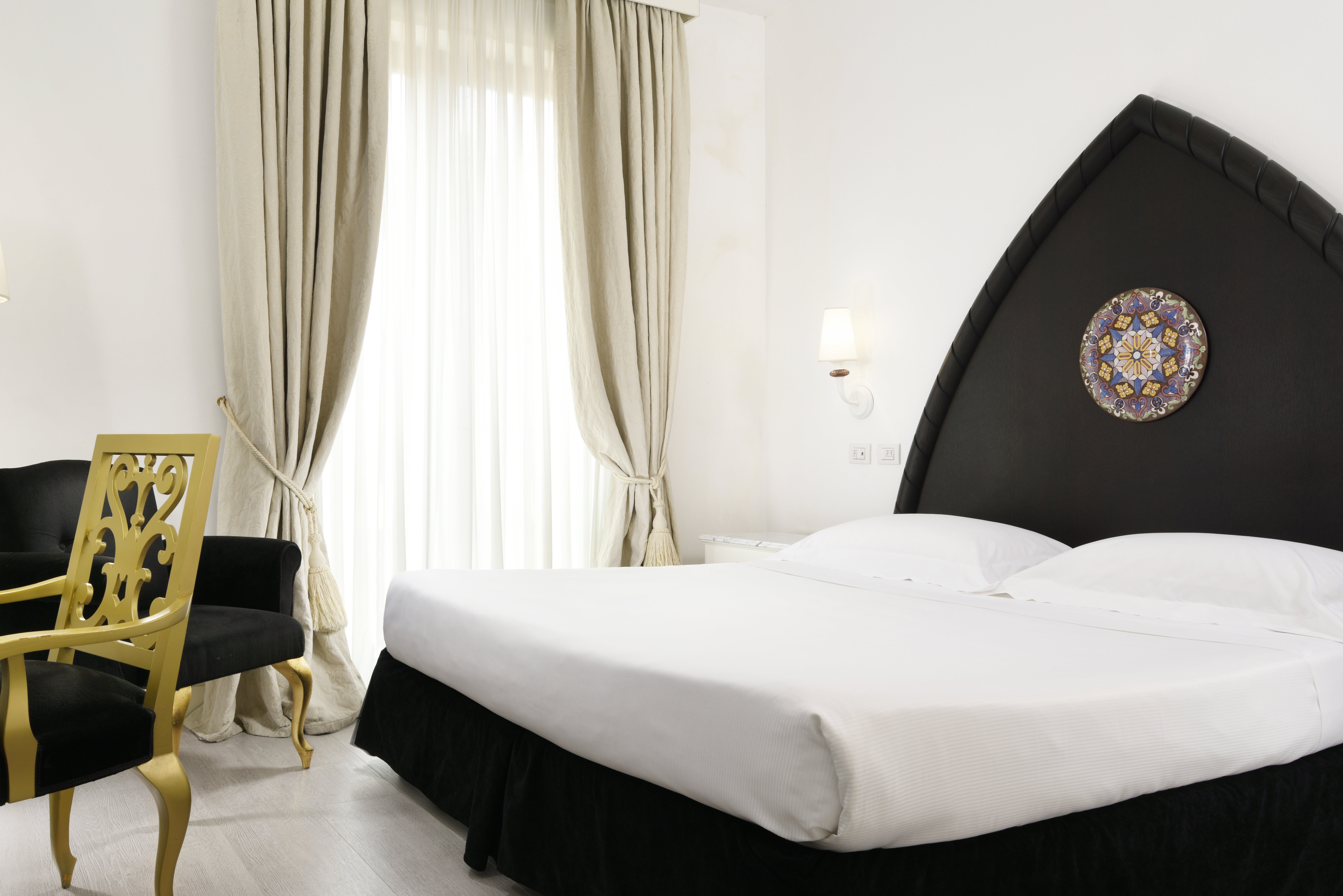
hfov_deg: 61.4
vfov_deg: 43.6
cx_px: 543
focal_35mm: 30
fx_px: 1119
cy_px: 430
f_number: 13
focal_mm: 24
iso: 200
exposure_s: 1/10
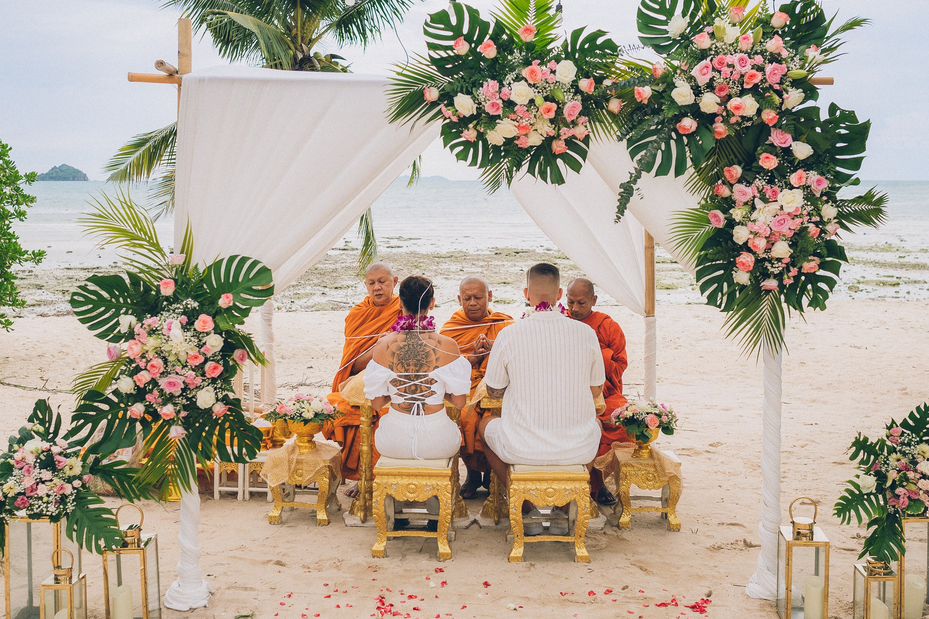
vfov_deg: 31.7
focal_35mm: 42
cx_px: 464
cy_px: 269
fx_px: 1089
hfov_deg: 46.2
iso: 160
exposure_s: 1/640
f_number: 3.5
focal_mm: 24
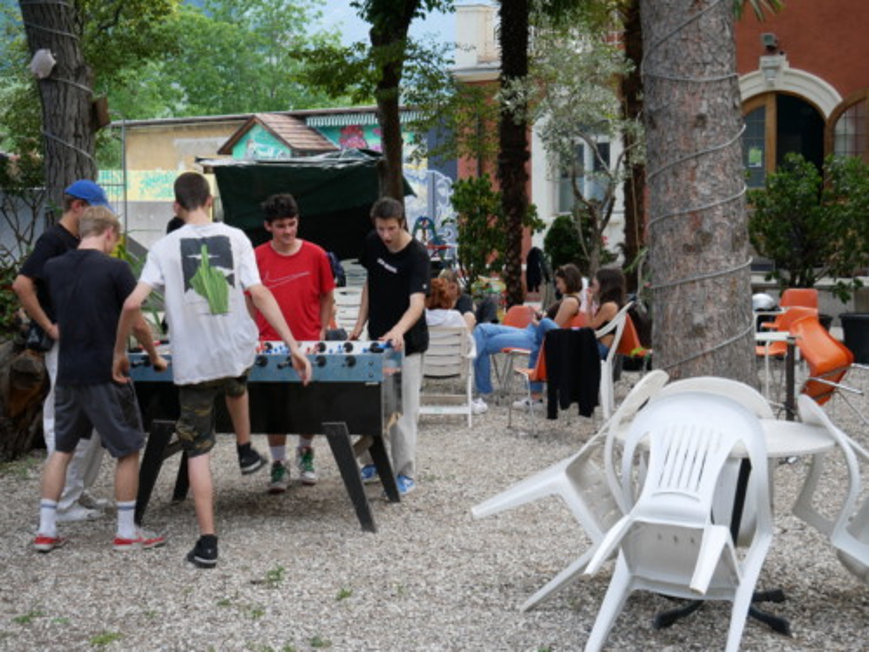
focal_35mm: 64
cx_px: 434
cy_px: 326
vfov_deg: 22.9
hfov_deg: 30.3
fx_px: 1607
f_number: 5
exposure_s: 1/100
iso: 200
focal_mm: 32
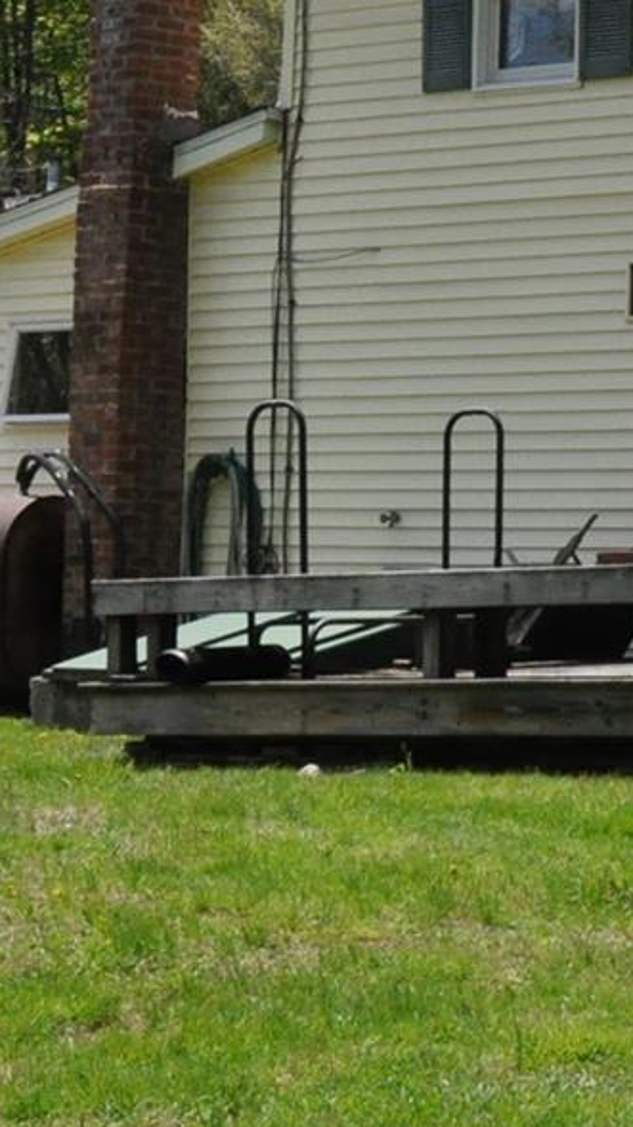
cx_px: 1390
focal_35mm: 131
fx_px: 3912
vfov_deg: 16.3
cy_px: 230
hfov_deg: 8.6
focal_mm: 24
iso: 1250
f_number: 16
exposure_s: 1/1000
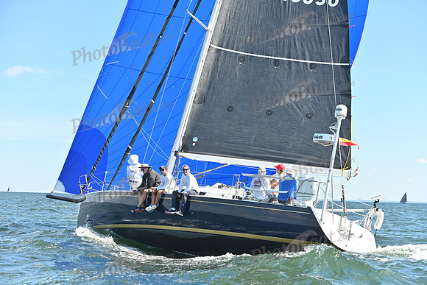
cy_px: 142
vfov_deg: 19.5
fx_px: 830
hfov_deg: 28.8
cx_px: 214
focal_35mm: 70
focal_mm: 70
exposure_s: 1/1000
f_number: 5.6
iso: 250
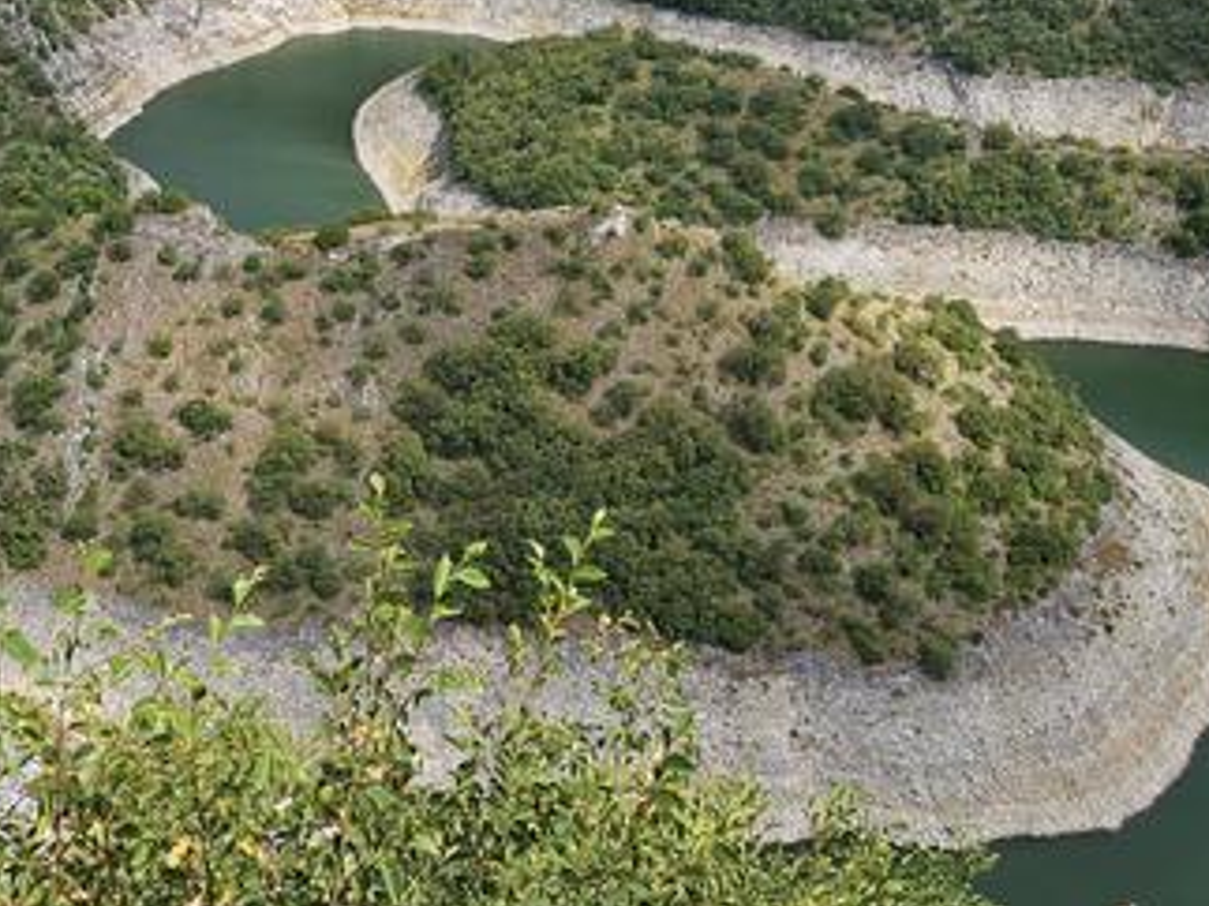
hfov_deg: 33.8
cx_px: 532
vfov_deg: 25.4
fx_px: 1990
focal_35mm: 57
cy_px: 243
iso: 25
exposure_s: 1/1668
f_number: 1.8
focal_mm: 5.4
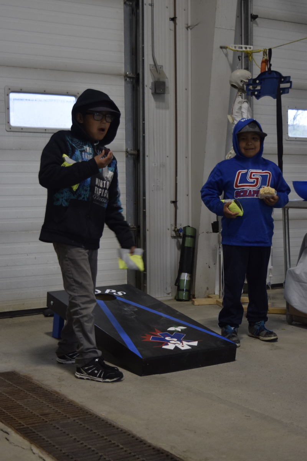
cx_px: 154
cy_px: 230
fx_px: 729
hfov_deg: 23.8
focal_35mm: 57
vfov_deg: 35.1
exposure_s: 1/100
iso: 800
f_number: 4.8
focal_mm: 38
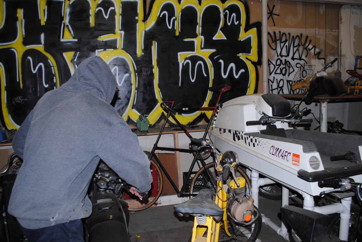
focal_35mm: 30
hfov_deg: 61.9
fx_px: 302
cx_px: 181
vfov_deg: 43.7
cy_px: 121
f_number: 3.8
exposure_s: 1/60
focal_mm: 20
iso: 200
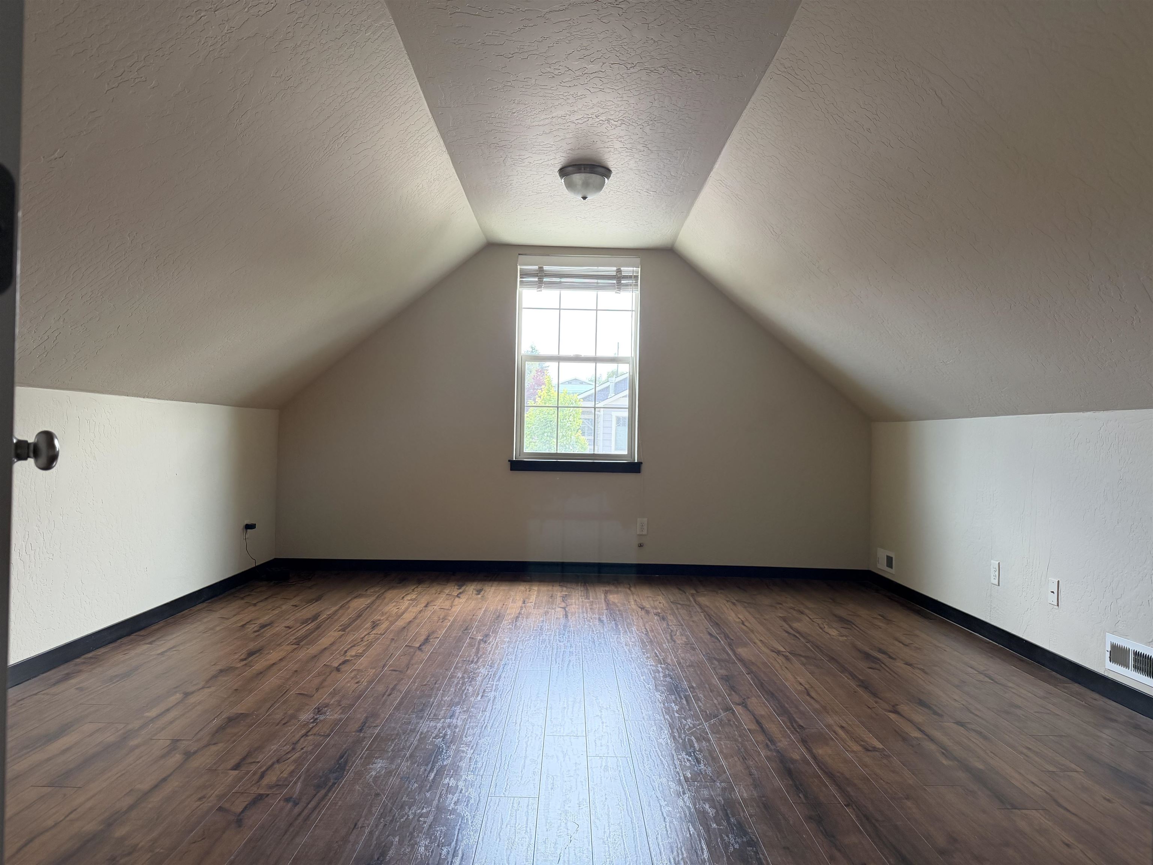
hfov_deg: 71.6
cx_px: 576
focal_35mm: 24
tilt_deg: +0.2
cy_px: 432
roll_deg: -0.9
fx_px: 799
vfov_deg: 56.8
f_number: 1.78
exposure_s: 1/112
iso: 200
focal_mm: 6.76
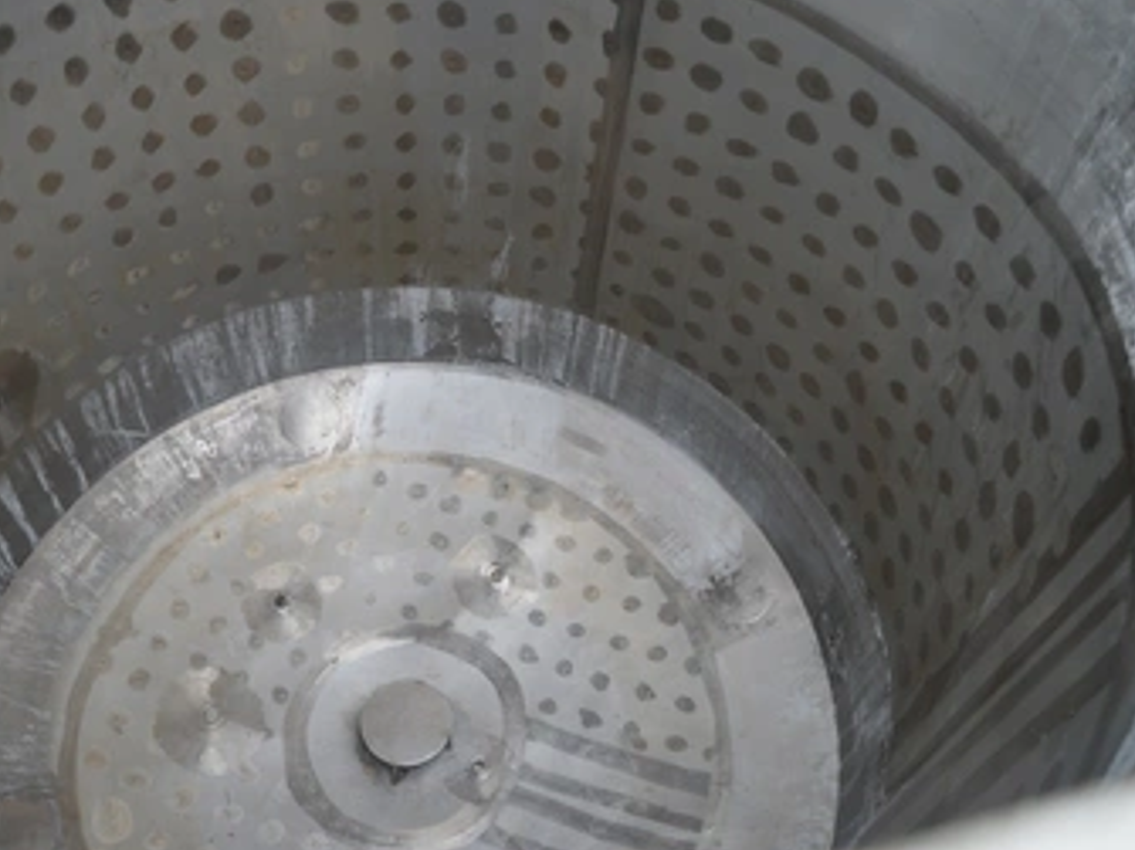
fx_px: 1016
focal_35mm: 31
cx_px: 552
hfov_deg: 58.4
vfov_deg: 45.4
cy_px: 430
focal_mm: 18
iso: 400
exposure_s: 1/100
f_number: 5
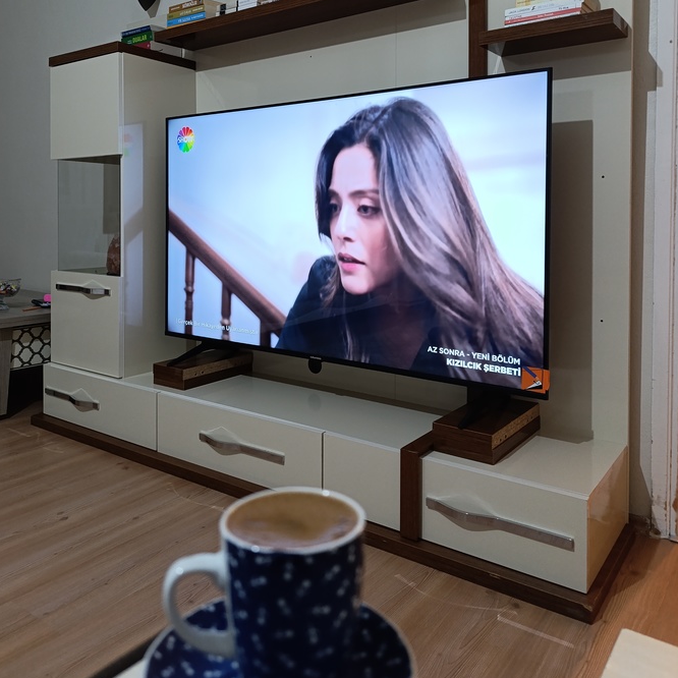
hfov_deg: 57.3
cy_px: 238
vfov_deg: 56.3
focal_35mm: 28
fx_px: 620
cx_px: 329
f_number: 1.6
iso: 1000
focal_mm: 6.14
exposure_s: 1/33.3
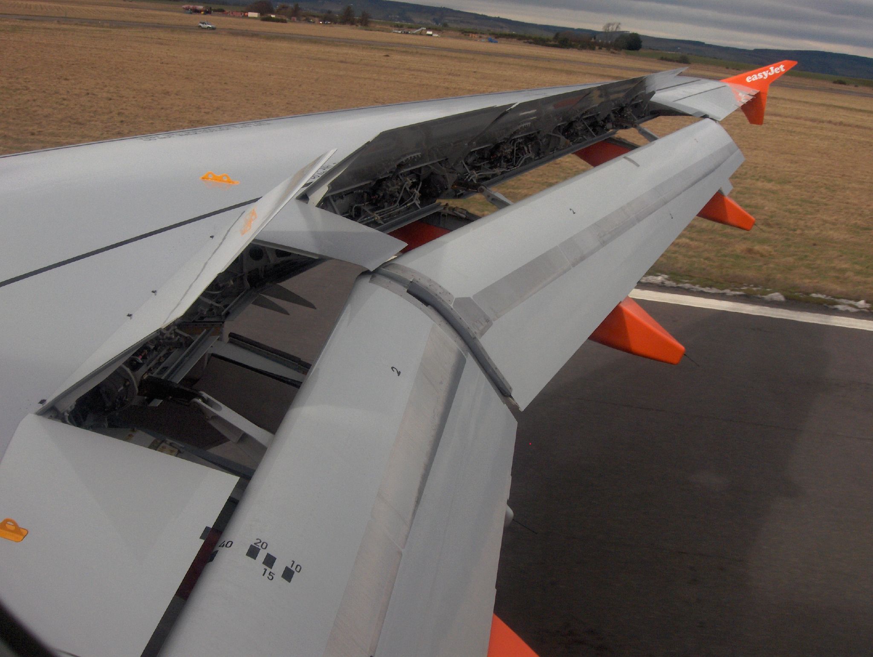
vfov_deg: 36.9
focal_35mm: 39
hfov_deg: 47.8
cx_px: 436
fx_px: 985
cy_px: 328
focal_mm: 8
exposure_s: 1/909
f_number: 4.8
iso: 100
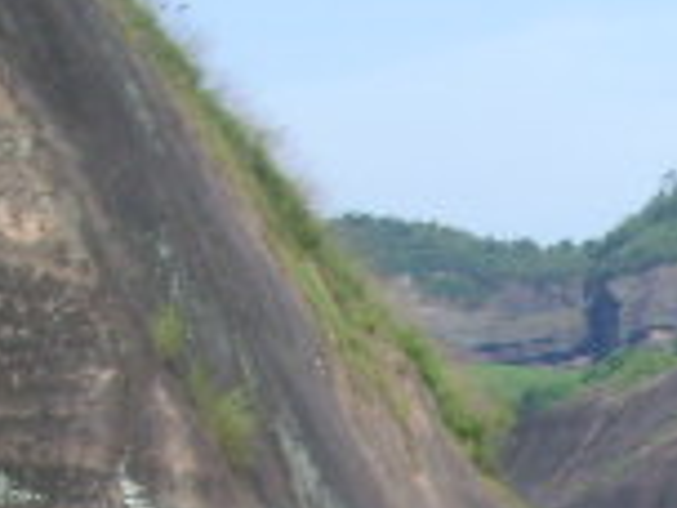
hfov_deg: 9.1
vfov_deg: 6.9
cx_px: 1051
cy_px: 873
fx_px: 4127
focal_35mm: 211
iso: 80
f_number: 6.7
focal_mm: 8.8
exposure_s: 1/125
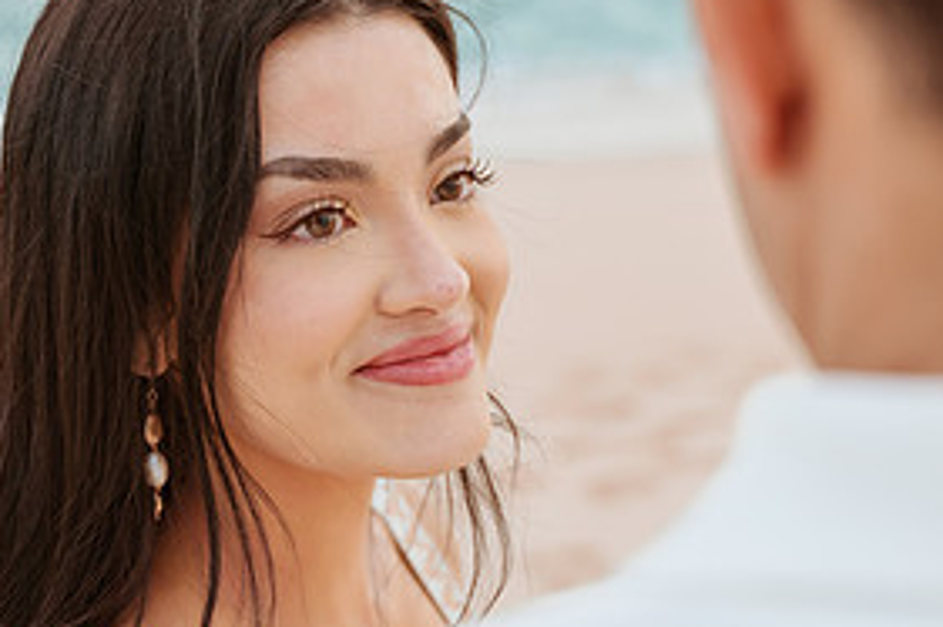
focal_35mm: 82
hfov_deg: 24.5
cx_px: 701
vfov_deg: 16.6
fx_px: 2147
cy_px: 253
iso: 250
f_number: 2.8
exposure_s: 1/1600
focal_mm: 38
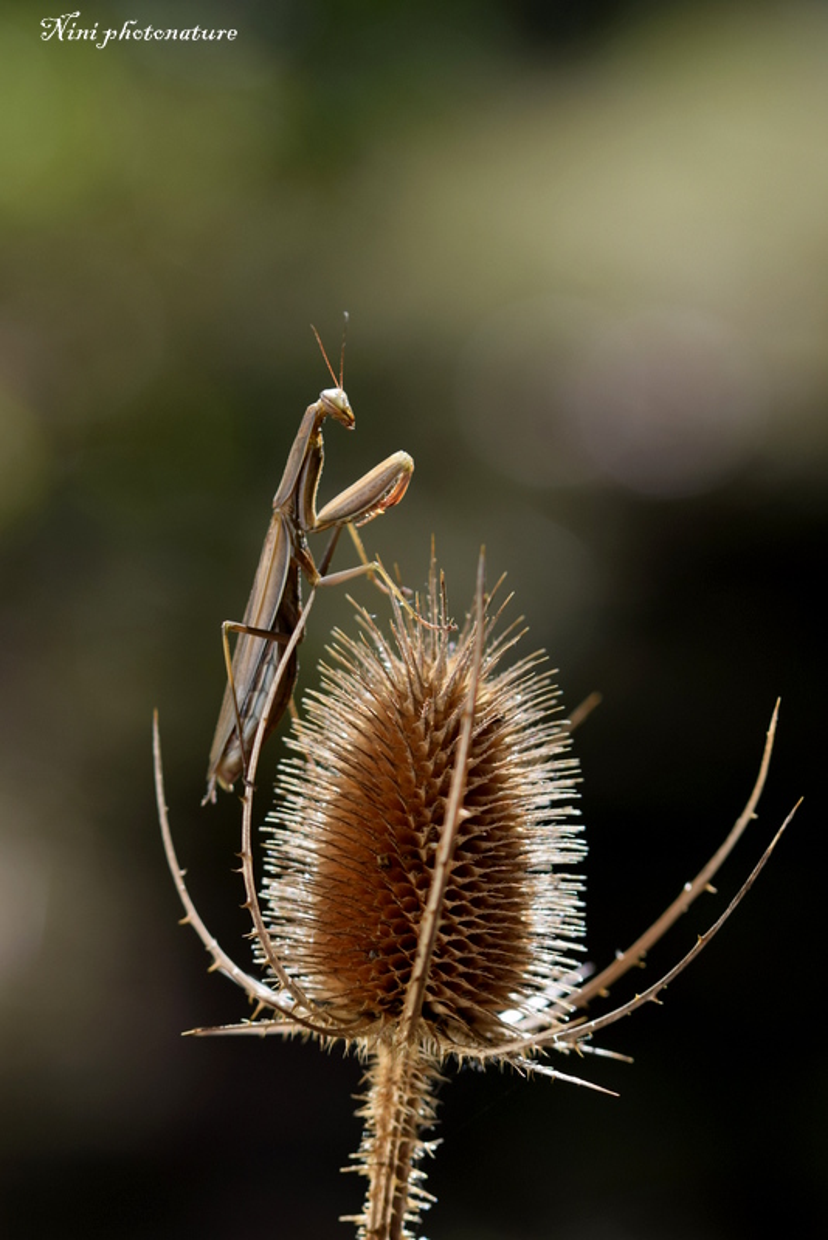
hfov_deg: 10.2
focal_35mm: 135
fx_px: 4653
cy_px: 620
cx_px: 414
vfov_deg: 15.2
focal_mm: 90
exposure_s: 1/500
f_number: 4
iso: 100
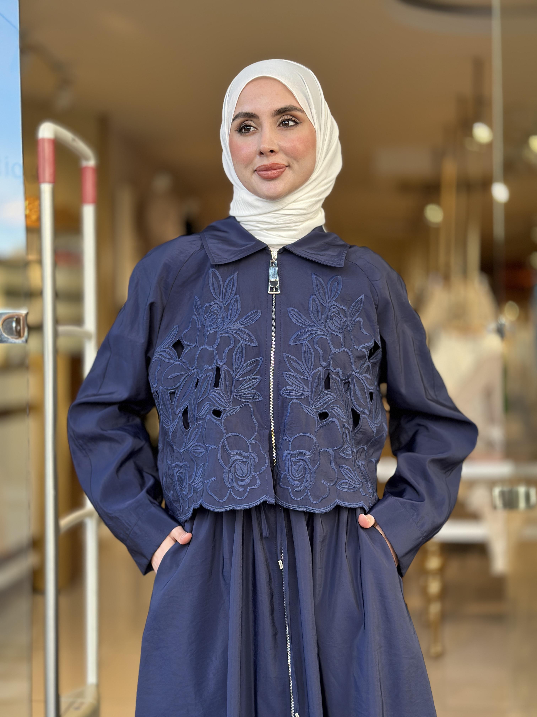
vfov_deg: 39.7
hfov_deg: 30.3
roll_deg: +0.1
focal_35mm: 48
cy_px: 358
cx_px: 268
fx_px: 993
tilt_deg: +0.0
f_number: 1.78
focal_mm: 6.86
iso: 80
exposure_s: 1/256
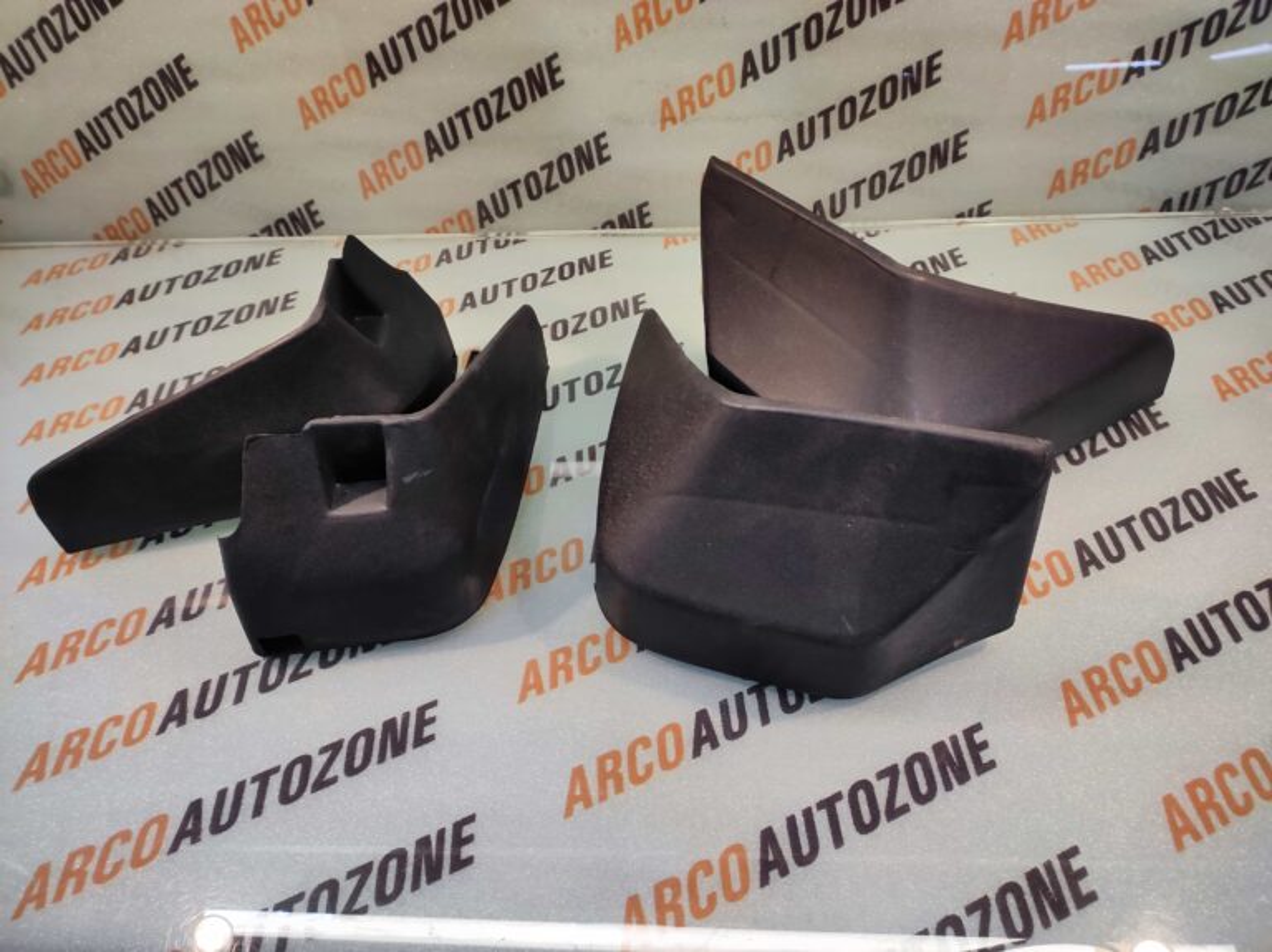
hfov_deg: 91.1
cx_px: 636
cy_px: 476
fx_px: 624
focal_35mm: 17
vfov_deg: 74.7
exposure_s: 1/33
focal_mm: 4.74
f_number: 1.79
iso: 111
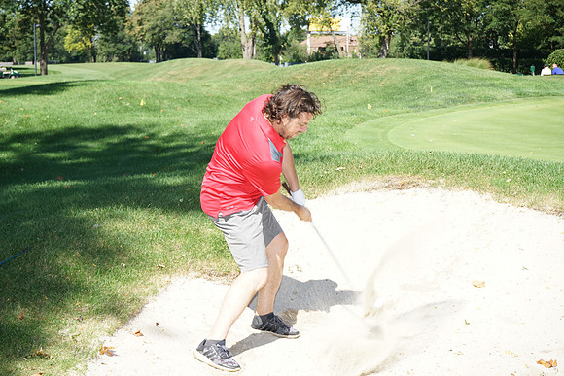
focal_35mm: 66
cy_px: 188
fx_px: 1034
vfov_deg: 20.6
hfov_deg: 30.5
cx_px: 282
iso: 200
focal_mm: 66
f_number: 9
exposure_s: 1/200
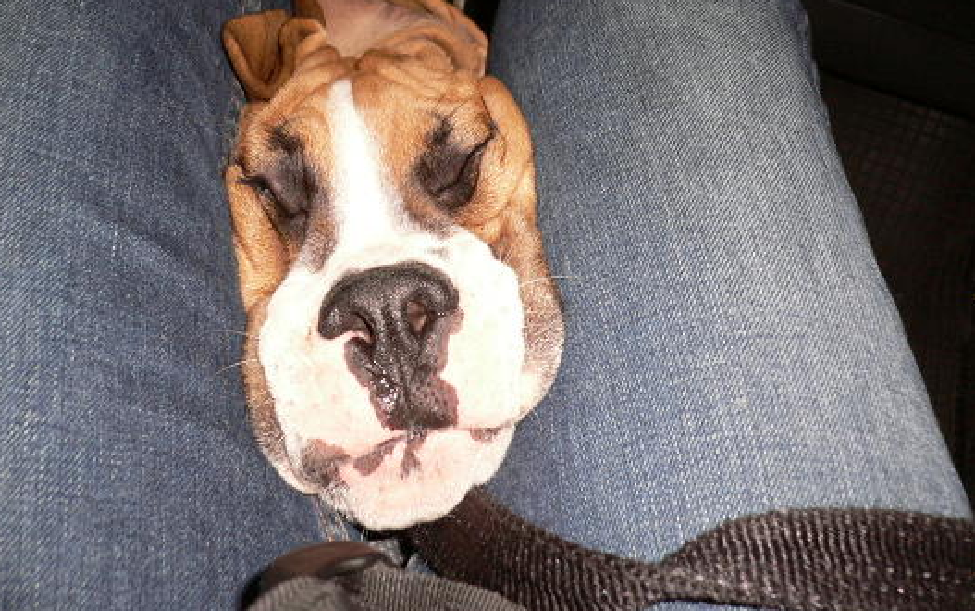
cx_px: 479
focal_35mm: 38
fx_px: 1010
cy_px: 310
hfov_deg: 51.5
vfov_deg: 33.6
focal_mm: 5.8
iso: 100
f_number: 2.8
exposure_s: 1/60
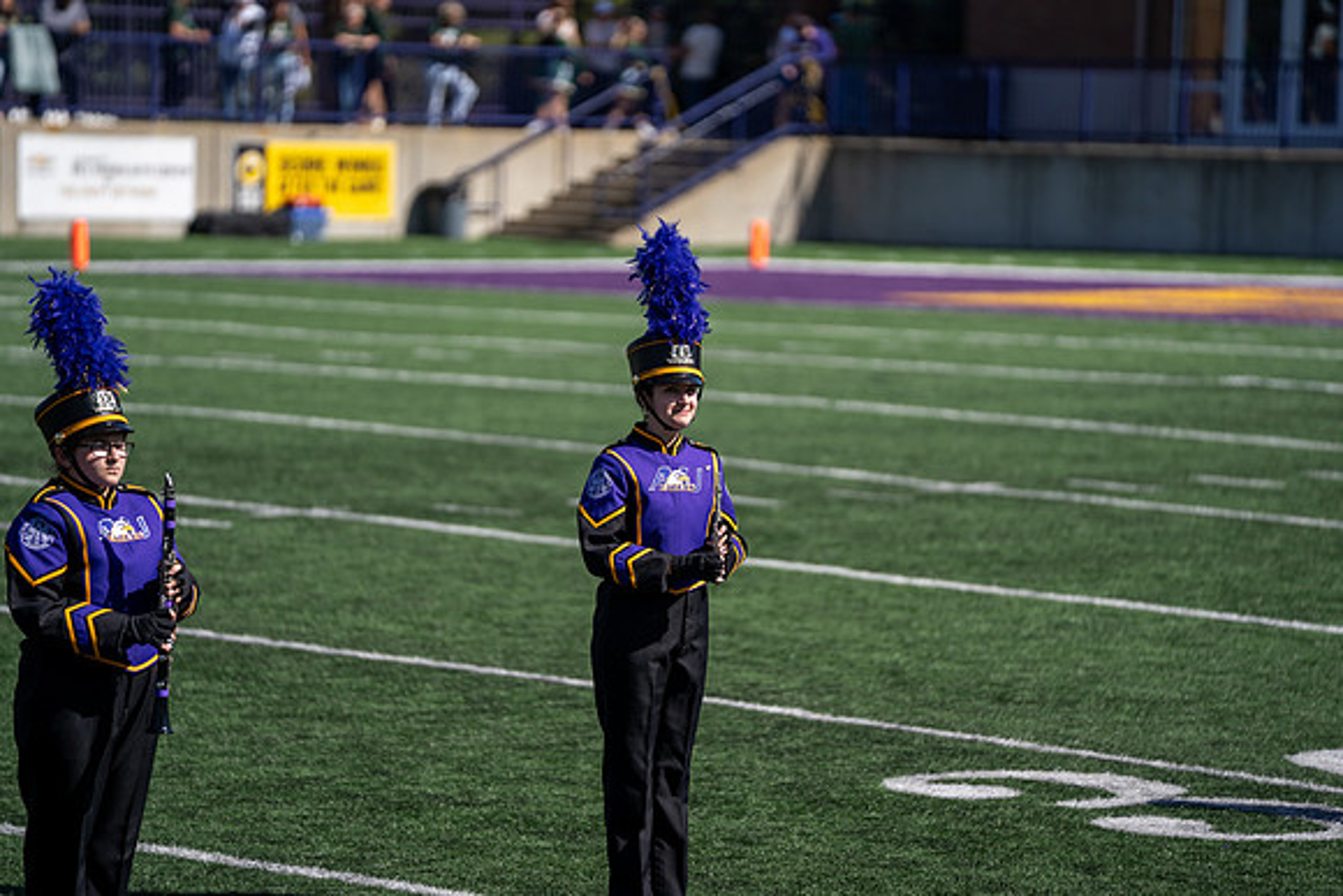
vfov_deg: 6.8
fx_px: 7589
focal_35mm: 203
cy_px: 448
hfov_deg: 10.1
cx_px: 672
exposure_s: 1/2000
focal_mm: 200
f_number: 2.8
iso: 125
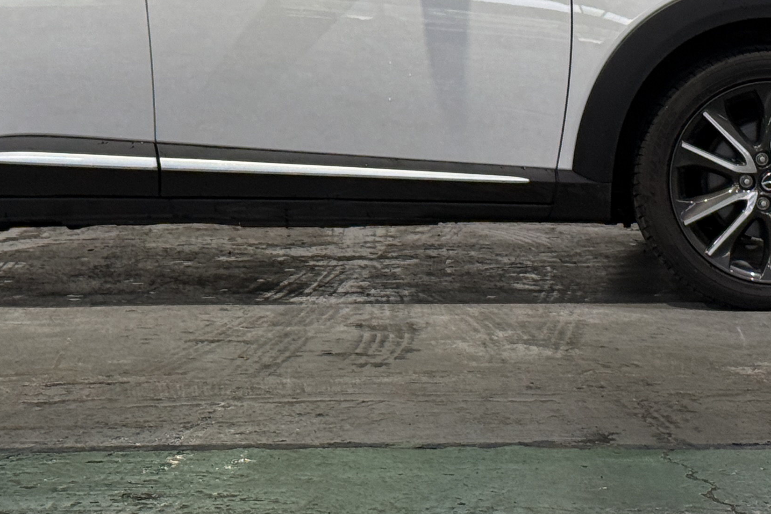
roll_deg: +0.0
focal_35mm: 122
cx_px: 302
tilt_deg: +0.2
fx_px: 2613
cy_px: -52
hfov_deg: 16.8
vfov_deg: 11.1
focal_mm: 6.76
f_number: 1.78
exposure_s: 1/60
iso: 50
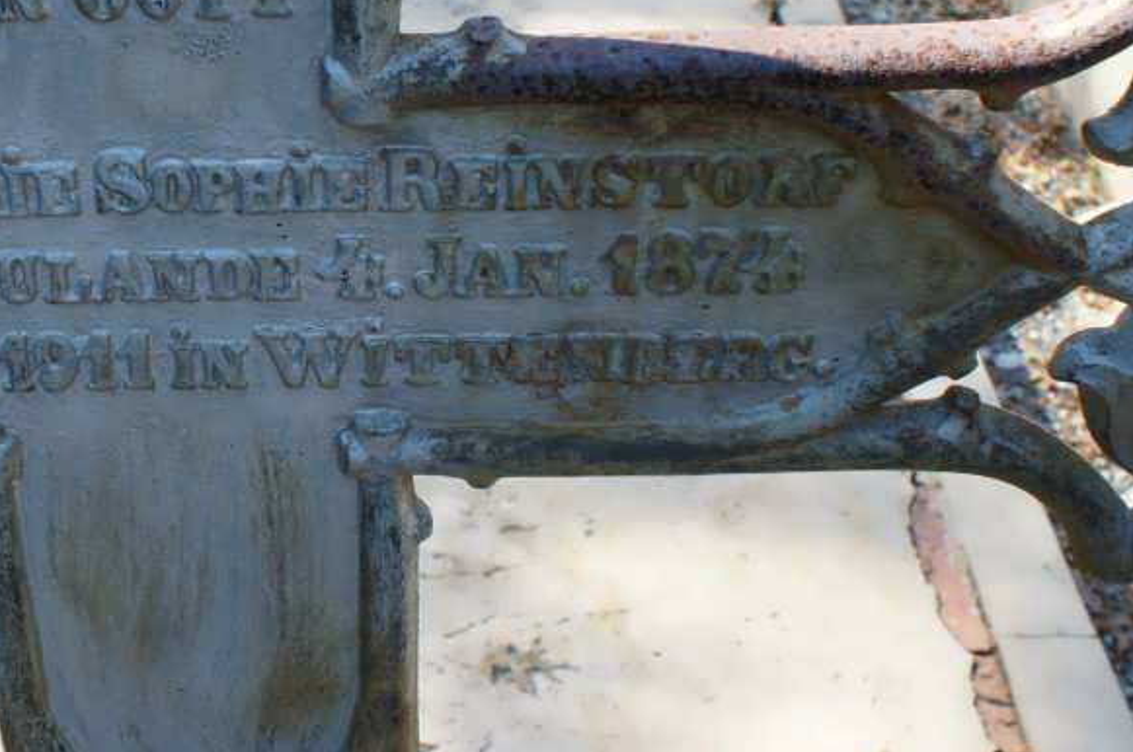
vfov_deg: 21.8
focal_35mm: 62
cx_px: 246
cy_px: 240
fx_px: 1949
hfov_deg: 31.7
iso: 200
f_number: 8
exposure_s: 1/60
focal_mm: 20
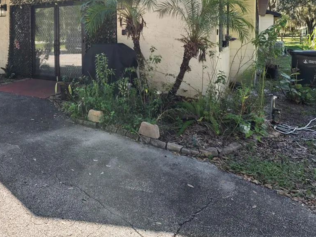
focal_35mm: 28
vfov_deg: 46.7
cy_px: 43
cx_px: 89
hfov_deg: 60.8
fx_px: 256
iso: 100
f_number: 10
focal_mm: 14
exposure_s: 1/100
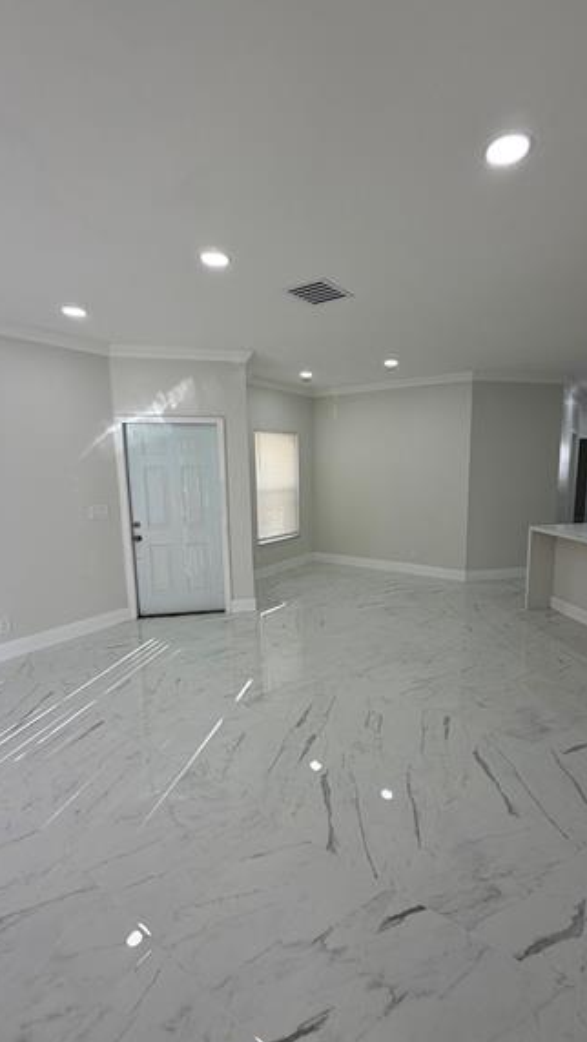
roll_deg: +0.4
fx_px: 442
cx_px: 343
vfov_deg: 99.4
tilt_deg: -8.9
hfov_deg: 66.7
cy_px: 528
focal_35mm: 16
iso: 64
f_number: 2.2
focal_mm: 2.22
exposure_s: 1/121
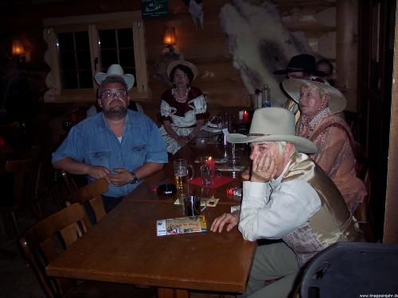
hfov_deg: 47.9
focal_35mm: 39
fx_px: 448
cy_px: 149
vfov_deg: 36.8
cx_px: 199
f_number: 2.8
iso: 100
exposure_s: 1/60
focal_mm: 8
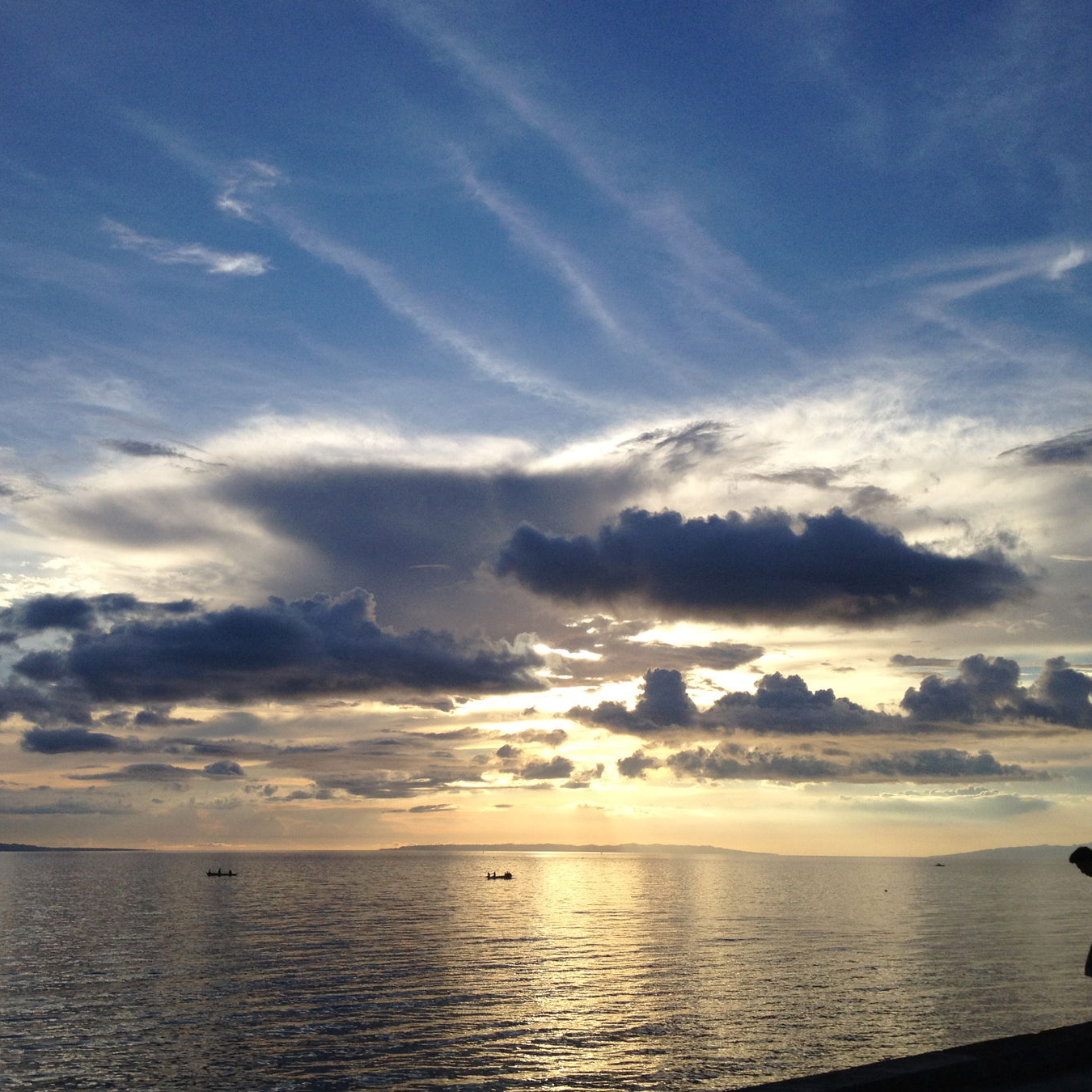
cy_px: 550
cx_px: 430
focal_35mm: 44
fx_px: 1570
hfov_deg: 38.2
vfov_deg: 38.3
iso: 64
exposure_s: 1/2404
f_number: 2.4
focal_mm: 4.28
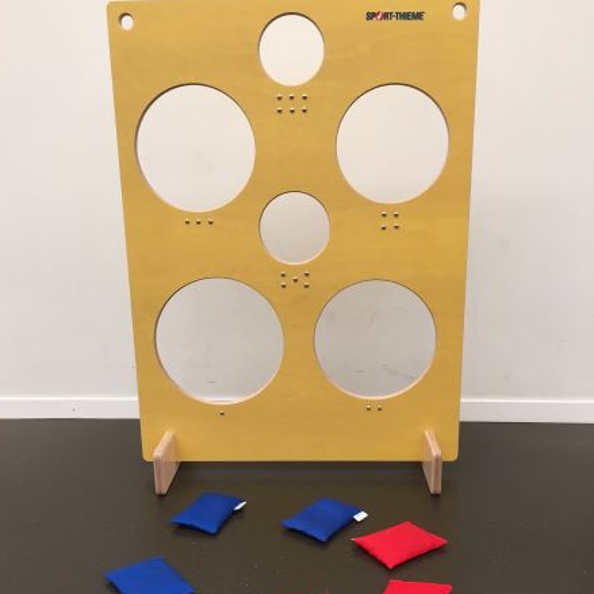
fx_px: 679
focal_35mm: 35
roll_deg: +1.2
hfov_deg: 47.2
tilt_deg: -15.6
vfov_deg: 46.9
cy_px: 363
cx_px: 291
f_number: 2.2
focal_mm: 4.15
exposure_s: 1/30
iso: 25
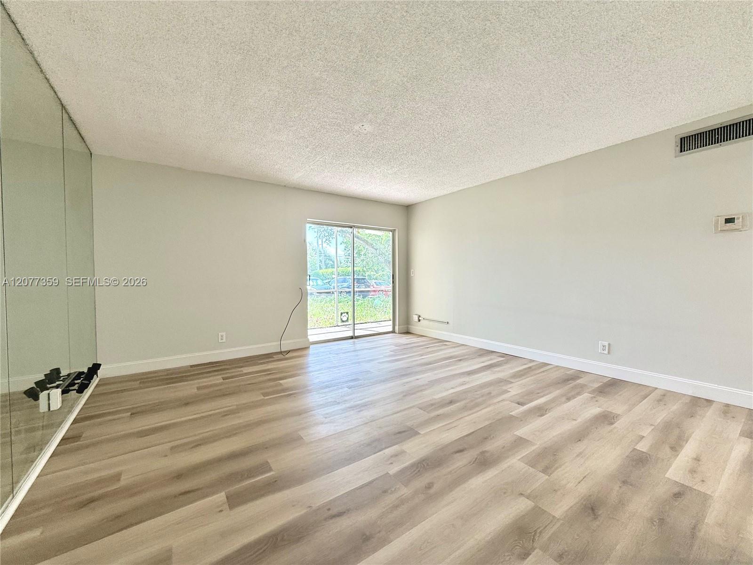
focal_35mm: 14
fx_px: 305
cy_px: 282
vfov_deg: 85.7
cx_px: 376
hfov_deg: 102.1
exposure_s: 1/120
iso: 64
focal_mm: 2.22
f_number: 2.2
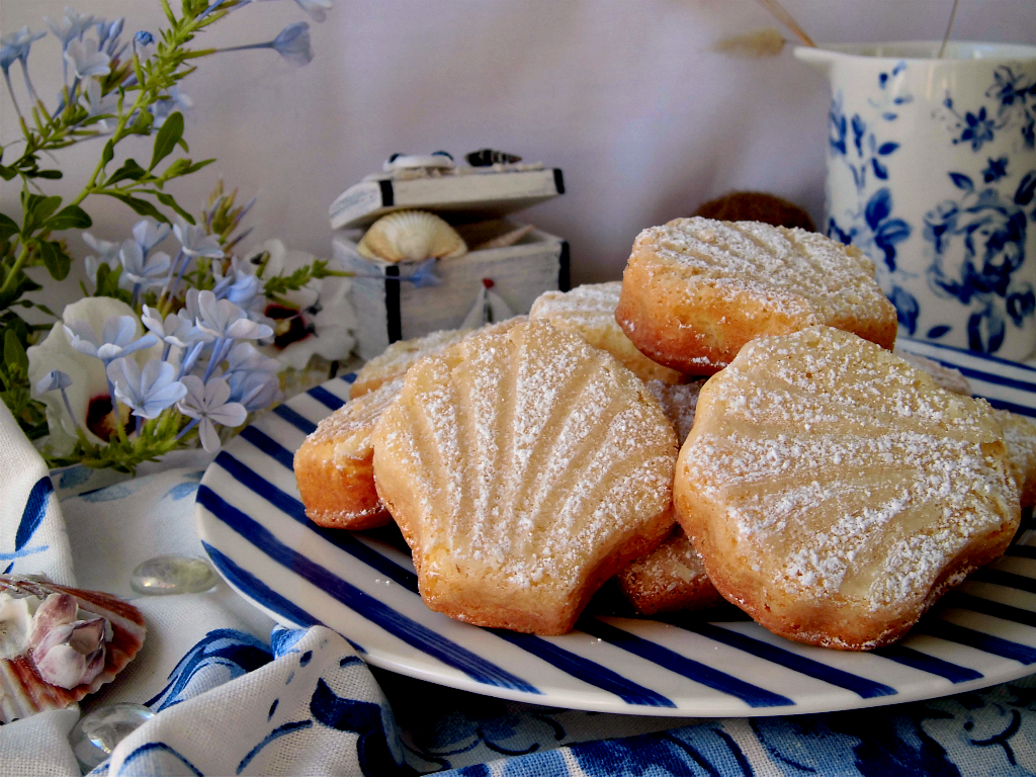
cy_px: 388
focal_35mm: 47
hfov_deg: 40.4
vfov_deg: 30.9
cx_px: 518
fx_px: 1407
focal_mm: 8.3
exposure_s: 1/160
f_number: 3.4
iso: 100
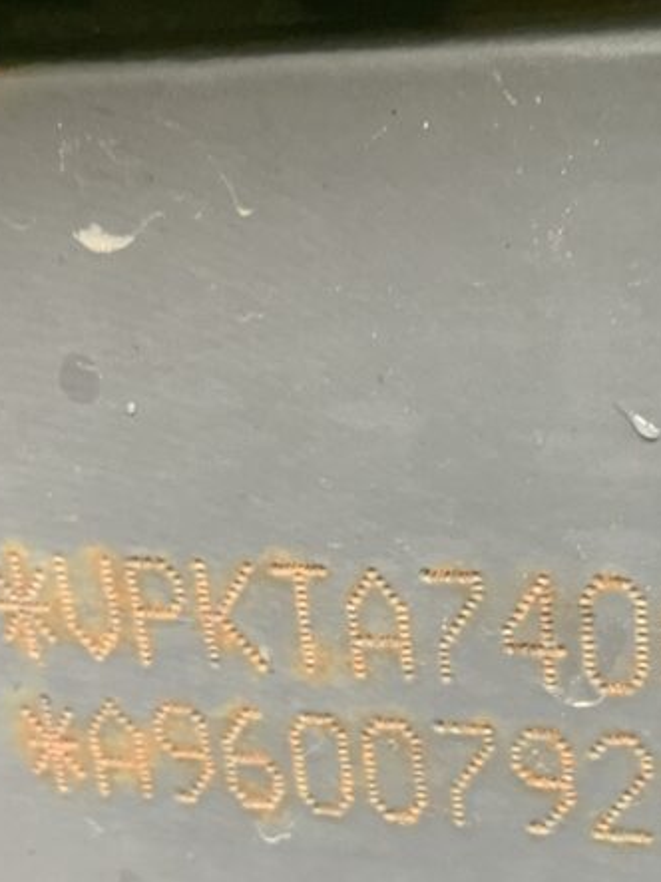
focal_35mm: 67
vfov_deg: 28.7
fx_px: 1707
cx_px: 354
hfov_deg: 21.9
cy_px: 633
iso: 125
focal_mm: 3
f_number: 1.8
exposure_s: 1/60
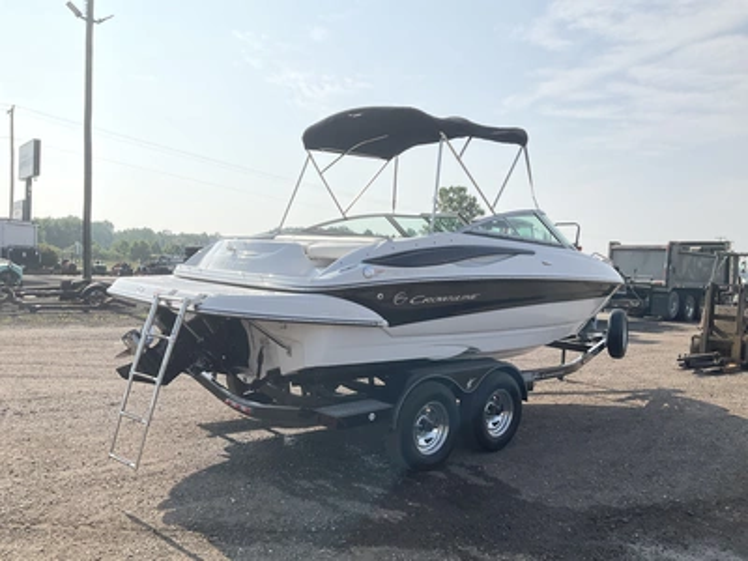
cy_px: 280
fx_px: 627
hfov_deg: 61.7
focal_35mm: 29
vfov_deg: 48.2
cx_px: 374
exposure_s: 1/3534
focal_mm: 3
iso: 25
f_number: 1.8
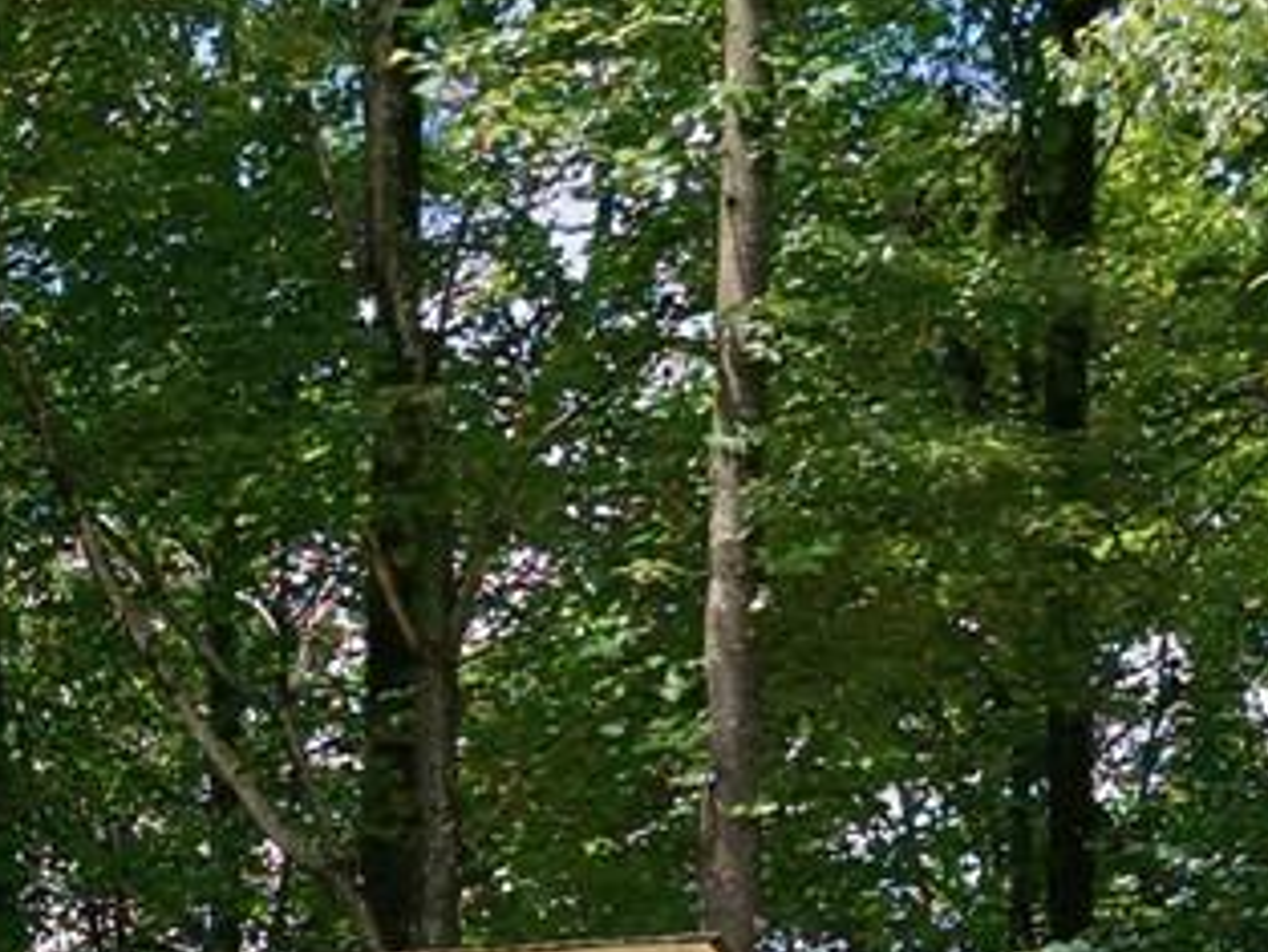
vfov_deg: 8.8
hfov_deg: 10.8
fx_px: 5753
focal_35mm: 157
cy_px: 2034
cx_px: -1742
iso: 120
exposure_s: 1/400
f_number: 1.8
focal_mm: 8.7
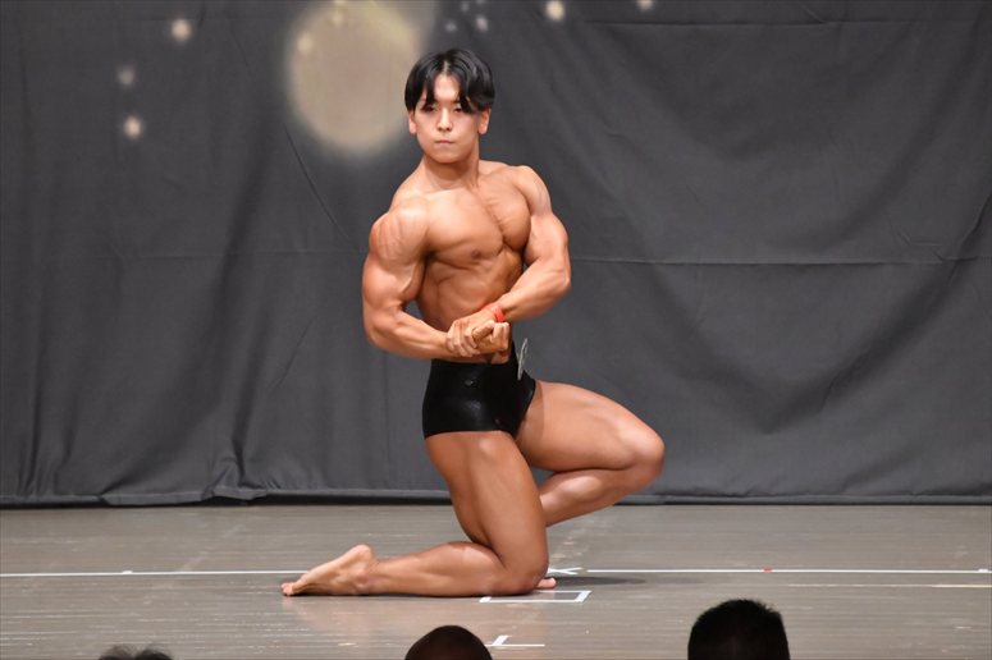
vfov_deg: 4.8
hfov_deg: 7.2
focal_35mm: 285
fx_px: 7850
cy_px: 330
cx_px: 496
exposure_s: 1/400
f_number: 5.6
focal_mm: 190
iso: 8000
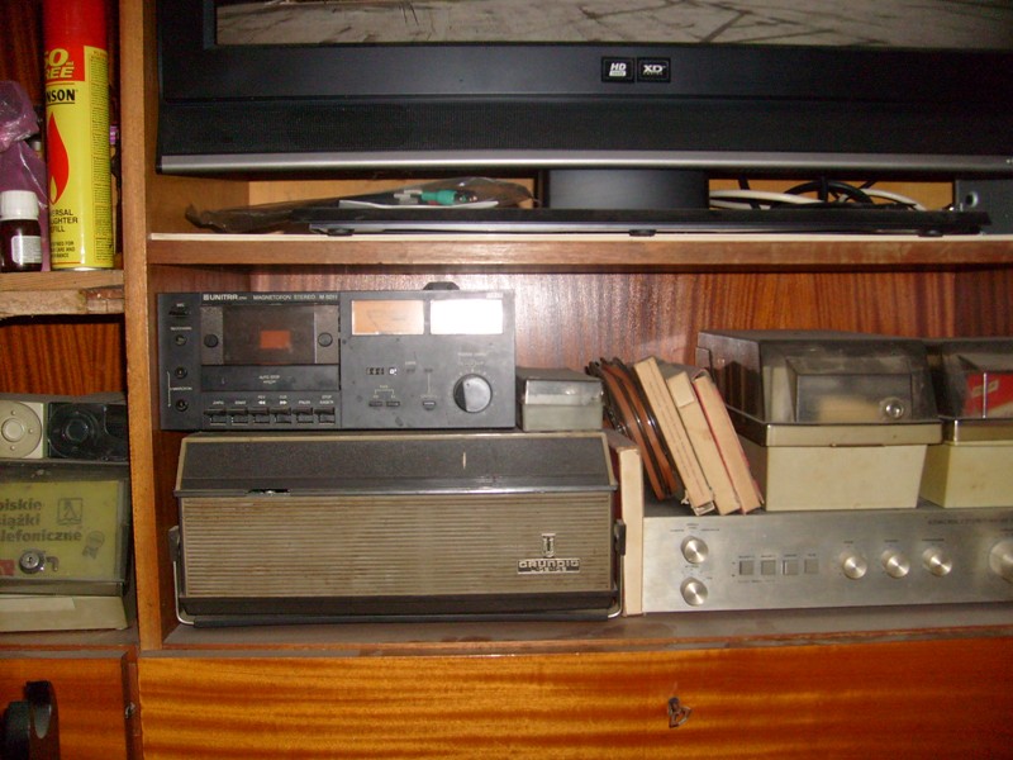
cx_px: 506
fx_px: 1024
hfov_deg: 52.6
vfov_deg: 40.7
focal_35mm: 35
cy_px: 380
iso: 100
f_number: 2.8
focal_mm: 5.8
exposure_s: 1/45
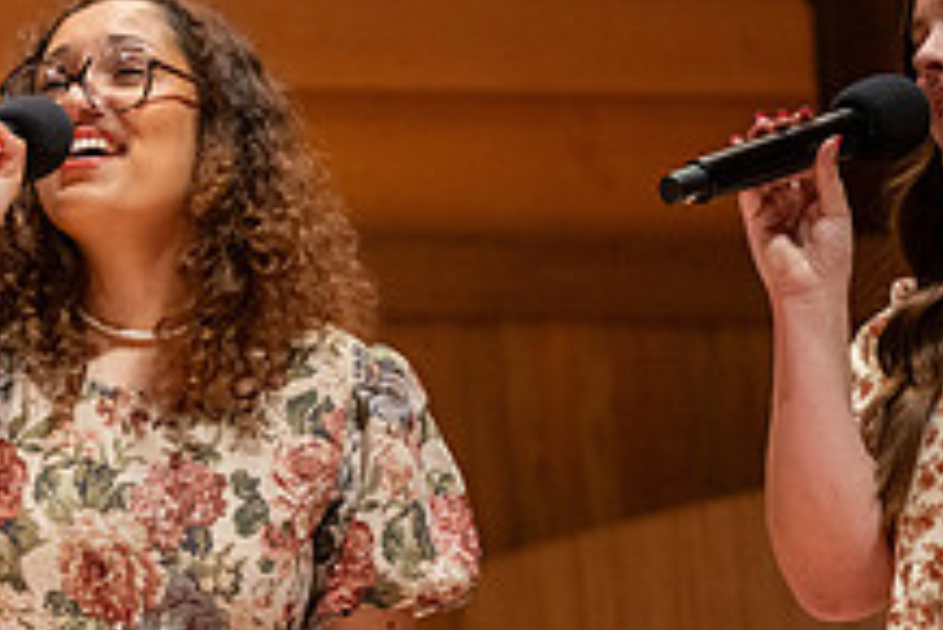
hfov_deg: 10.8
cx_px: -113
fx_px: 4901
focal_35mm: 187
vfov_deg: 7.3
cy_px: 454
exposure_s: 1/640
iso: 2500
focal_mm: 70
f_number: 2.8
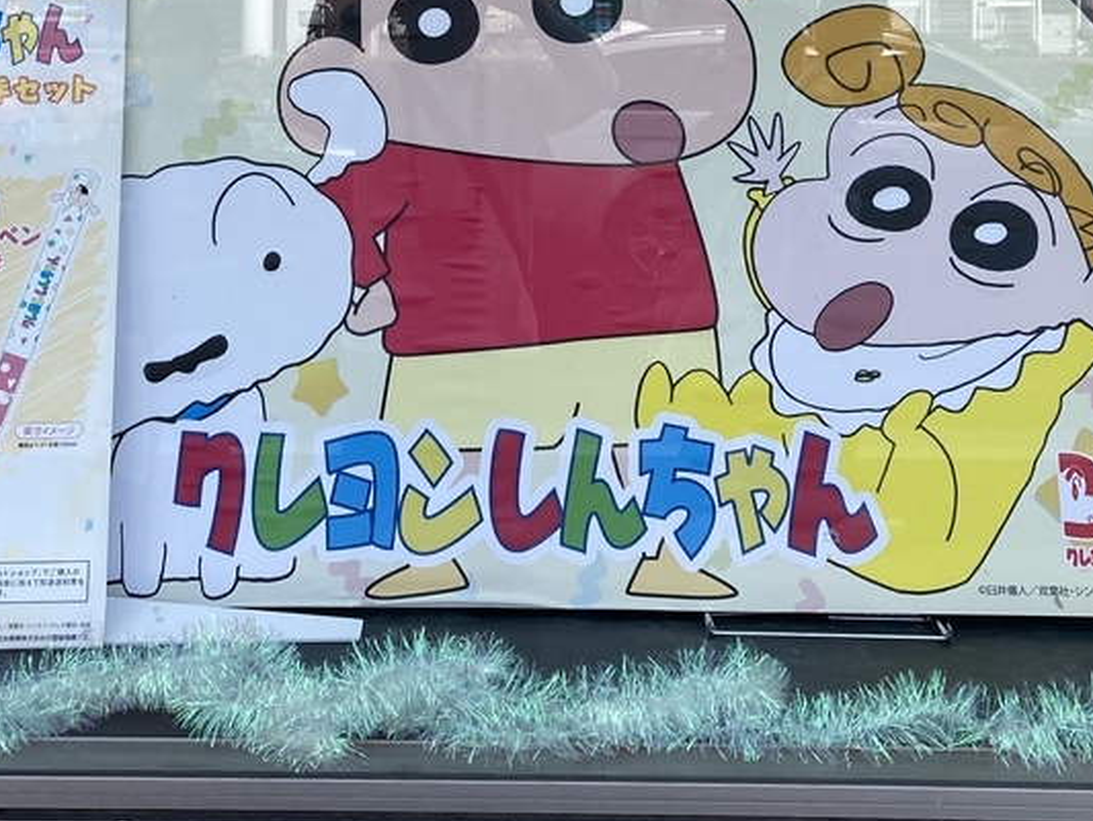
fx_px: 1990
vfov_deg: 22.1
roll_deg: -0.6
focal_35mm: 63
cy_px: -70
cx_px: 386
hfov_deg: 30.5
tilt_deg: +0.6
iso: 20
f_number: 1.8
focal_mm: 3.99
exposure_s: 1/552
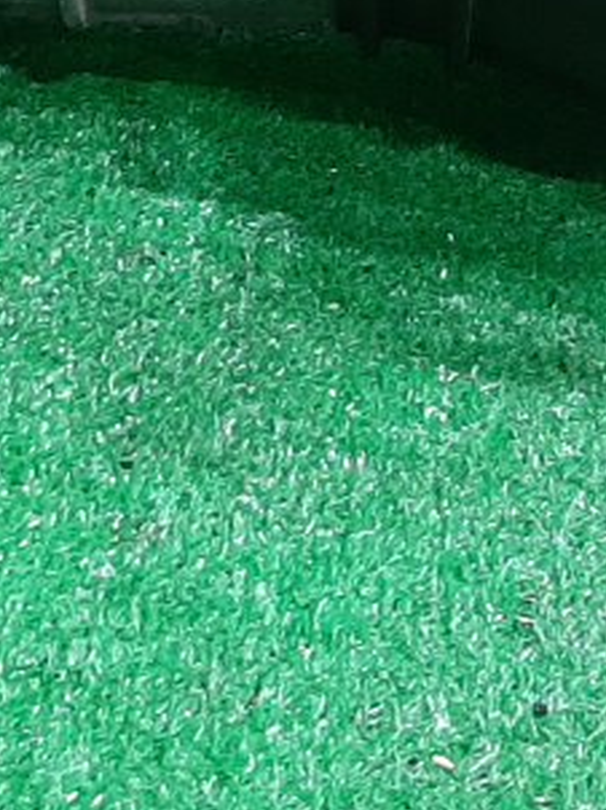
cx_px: 158
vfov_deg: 15.4
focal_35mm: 124
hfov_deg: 11.9
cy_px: -118
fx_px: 2898
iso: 163
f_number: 1.7
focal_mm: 3.93
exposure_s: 1/50
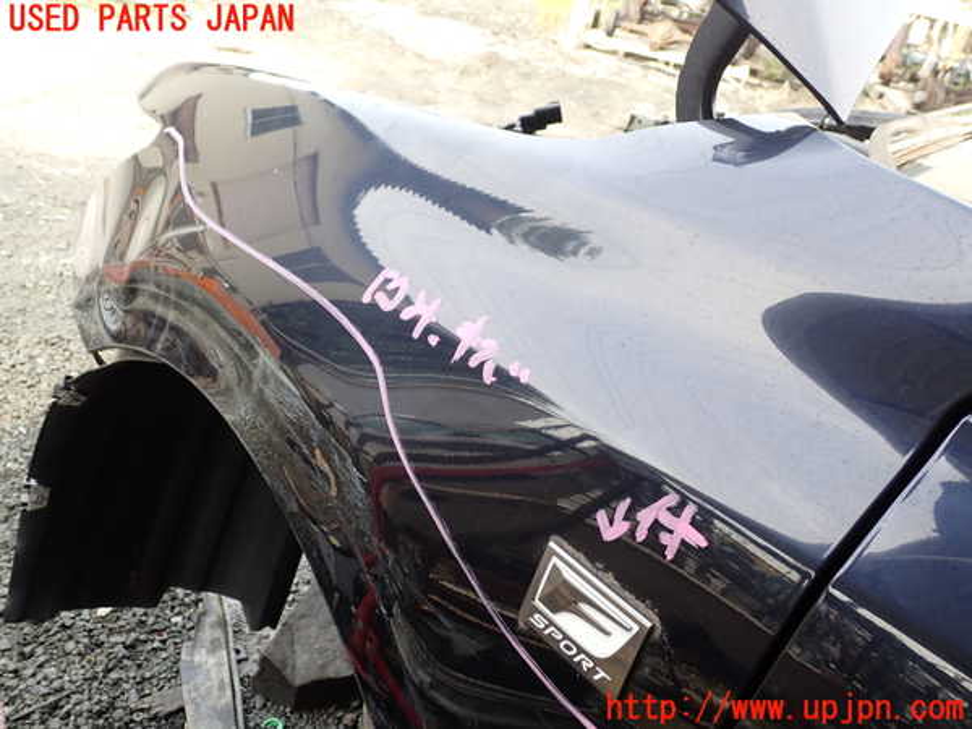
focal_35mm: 30
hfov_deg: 60.0
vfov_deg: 46.8
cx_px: 486
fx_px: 842
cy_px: 364
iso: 100
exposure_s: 1/100
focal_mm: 5.4
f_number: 3.2
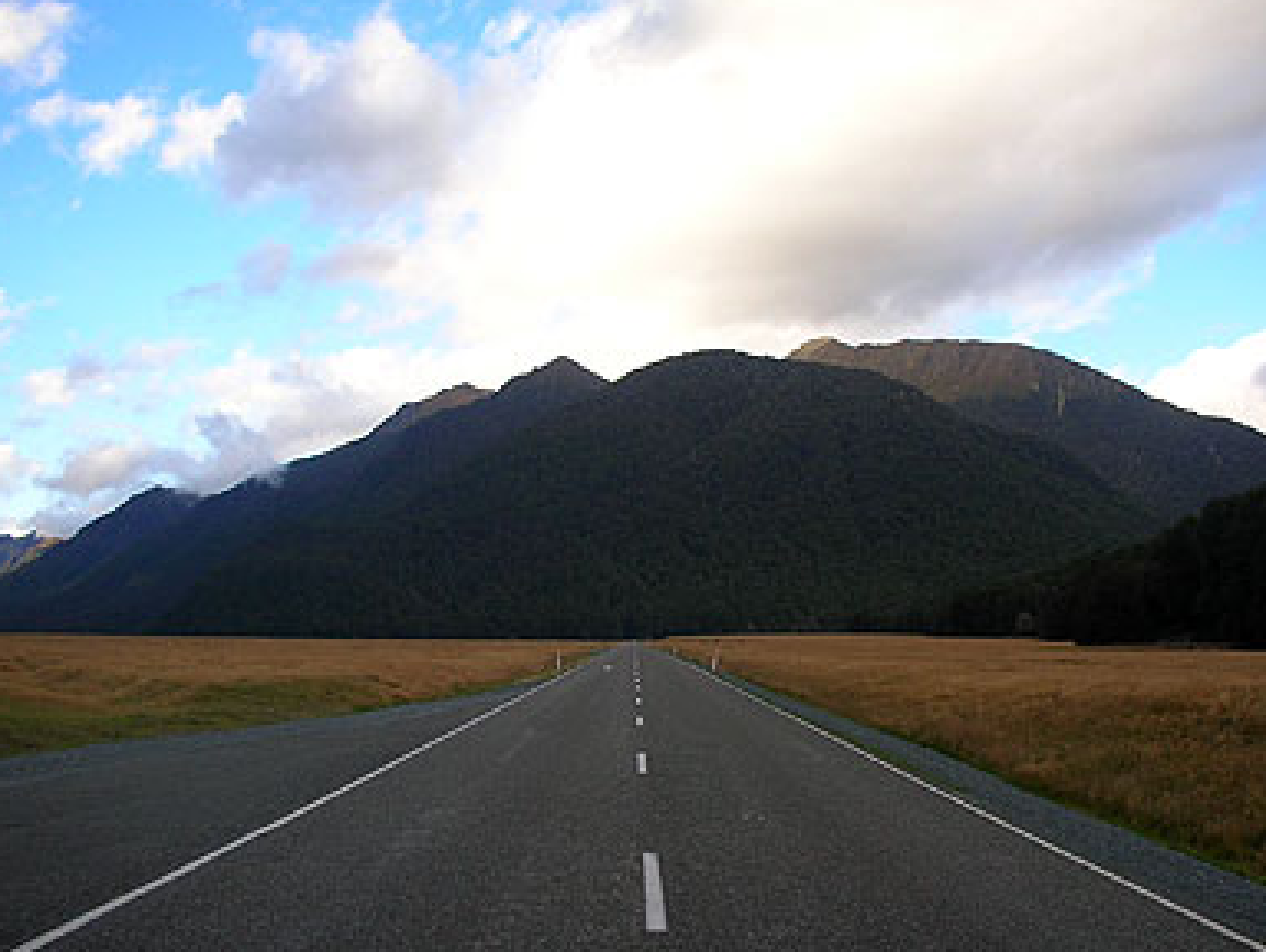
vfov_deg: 35.2
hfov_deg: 45.7
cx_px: 646
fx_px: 1501
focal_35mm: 41
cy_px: 537
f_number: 3
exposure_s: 1/195
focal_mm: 5.8
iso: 50
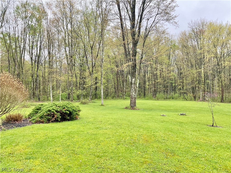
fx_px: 194
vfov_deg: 48.2
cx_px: 116
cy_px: 86
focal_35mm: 29
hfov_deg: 61.7
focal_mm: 3
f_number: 1.8
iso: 16
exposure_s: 1/217
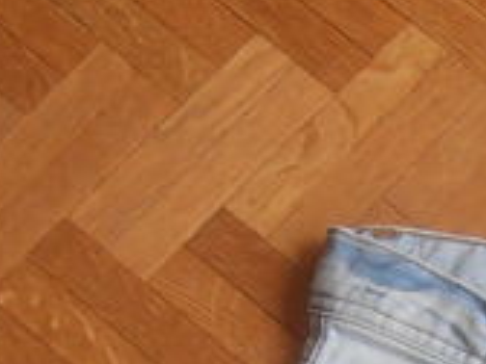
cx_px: 662
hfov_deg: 13.2
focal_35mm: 143
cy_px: 760
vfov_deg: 9.6
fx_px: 2008
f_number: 3
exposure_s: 1/60
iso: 80
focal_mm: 4.2
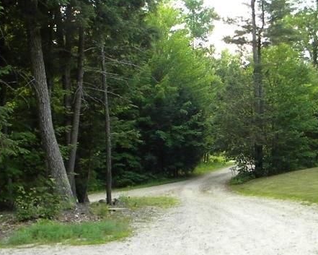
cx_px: 186
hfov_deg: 36.6
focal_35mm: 51
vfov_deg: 29.7
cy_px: 133
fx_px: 480
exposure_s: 1/281
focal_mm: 6.4
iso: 720
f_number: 3.7
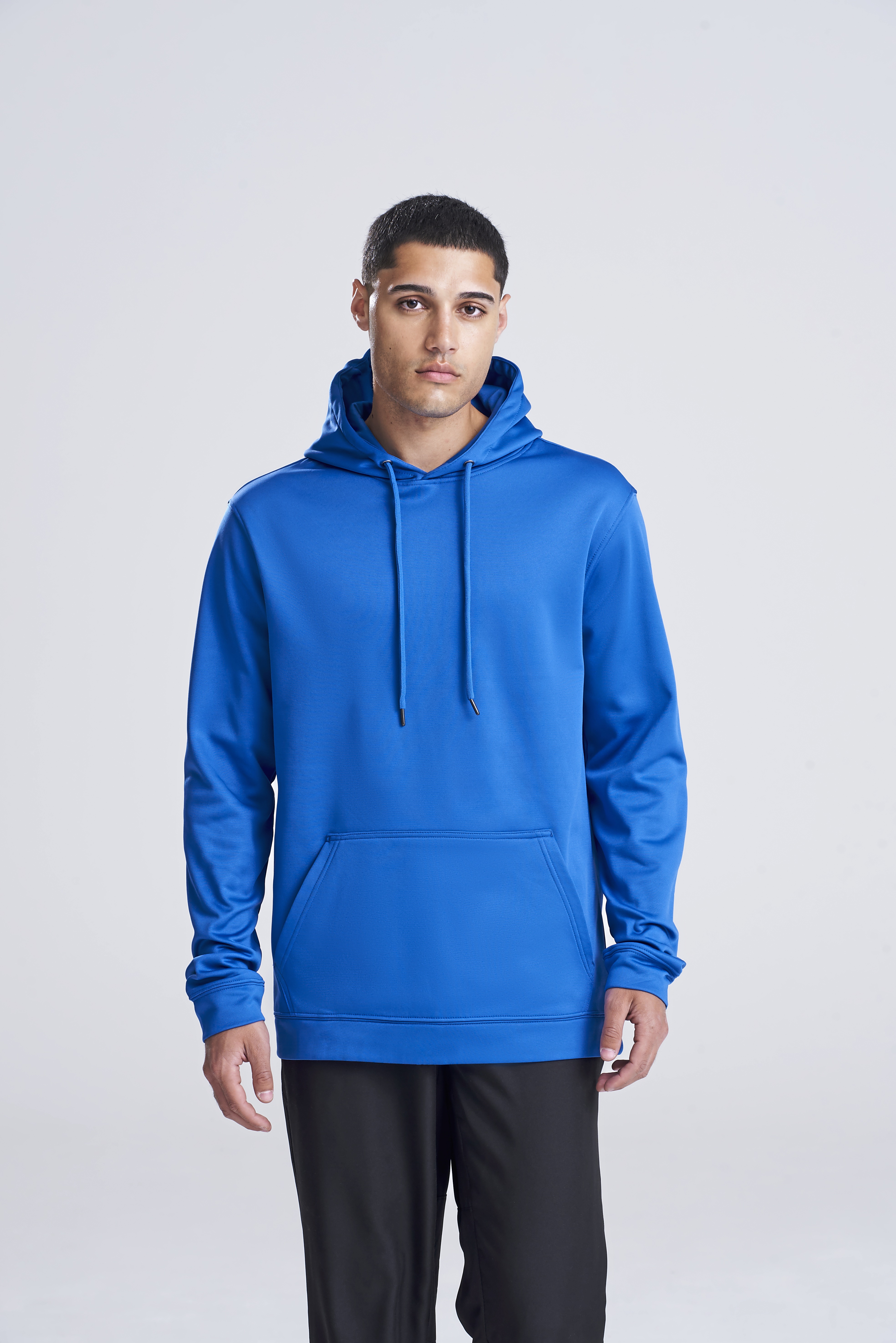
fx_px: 4476
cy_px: 672
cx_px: 448
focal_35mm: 120
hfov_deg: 11.4
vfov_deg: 17.1
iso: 400
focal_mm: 120
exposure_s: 1/160
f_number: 10
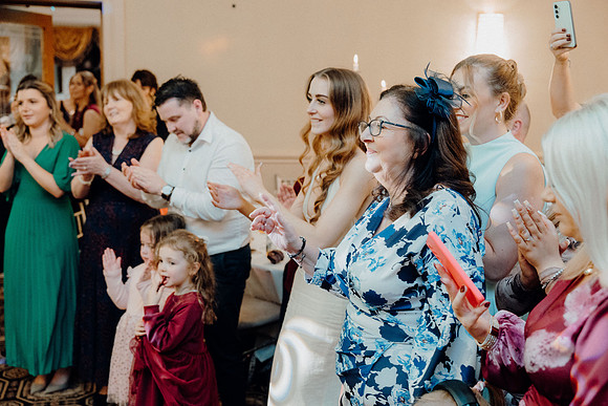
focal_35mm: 43
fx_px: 726
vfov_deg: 31.2
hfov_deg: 45.4
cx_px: 304
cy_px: 203
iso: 3200
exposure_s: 1/160
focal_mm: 43
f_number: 3.5
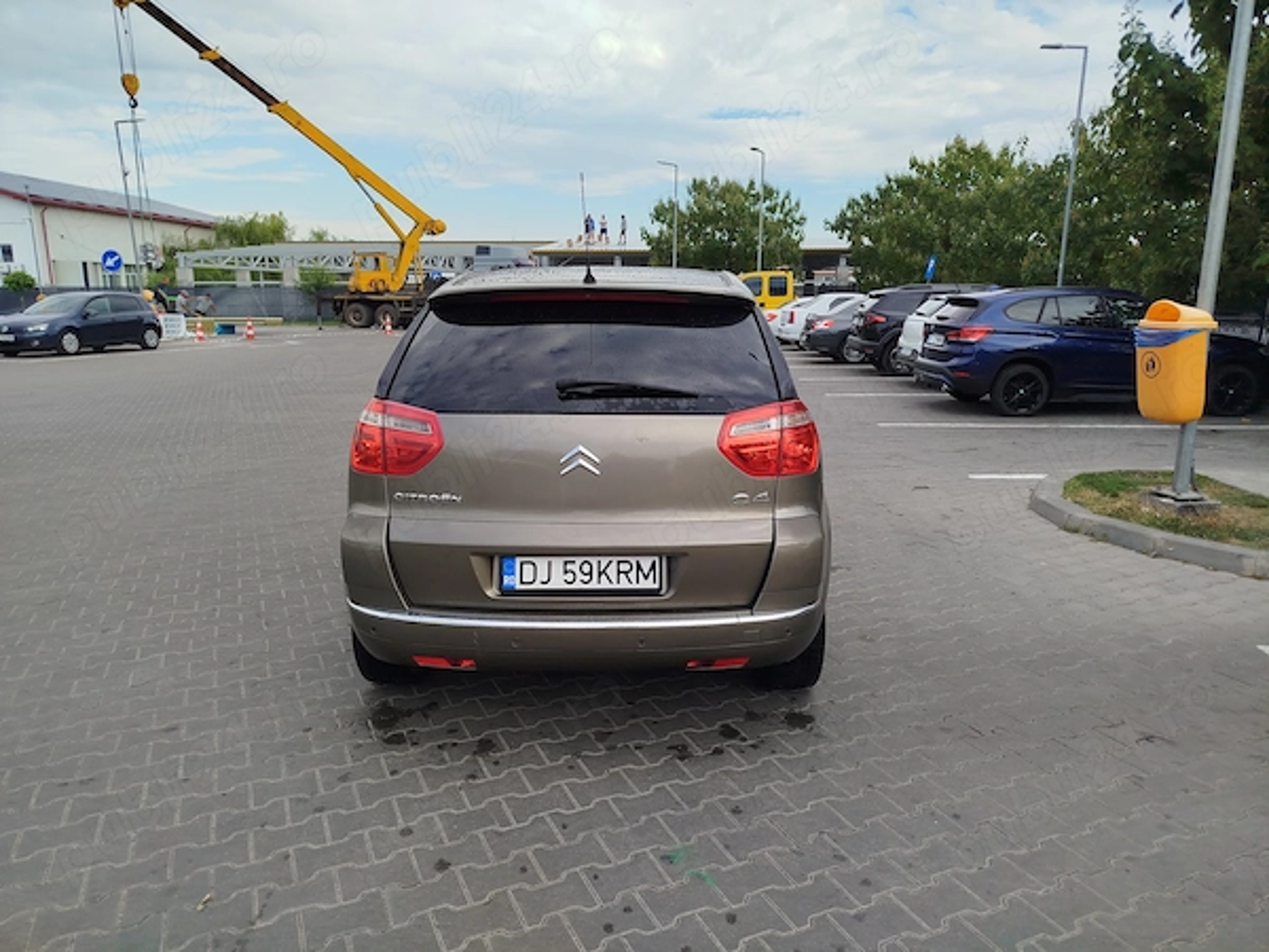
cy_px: 476
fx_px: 880
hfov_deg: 71.6
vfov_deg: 56.8
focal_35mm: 24
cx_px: 634
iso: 50
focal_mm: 5.31
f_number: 1.7
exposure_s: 1/693
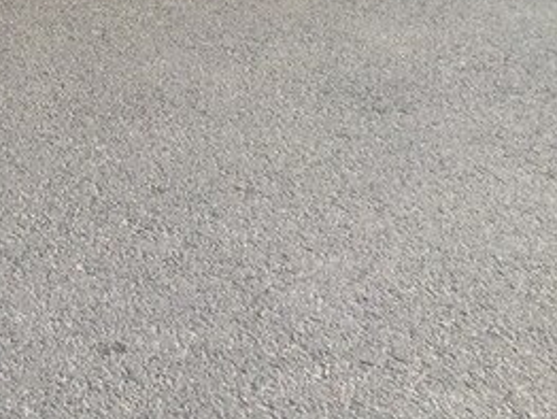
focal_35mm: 73
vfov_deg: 19.1
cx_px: -134
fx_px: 1176
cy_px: -84
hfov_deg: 23.9
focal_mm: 4.15
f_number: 2.2
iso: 32
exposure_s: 1/533
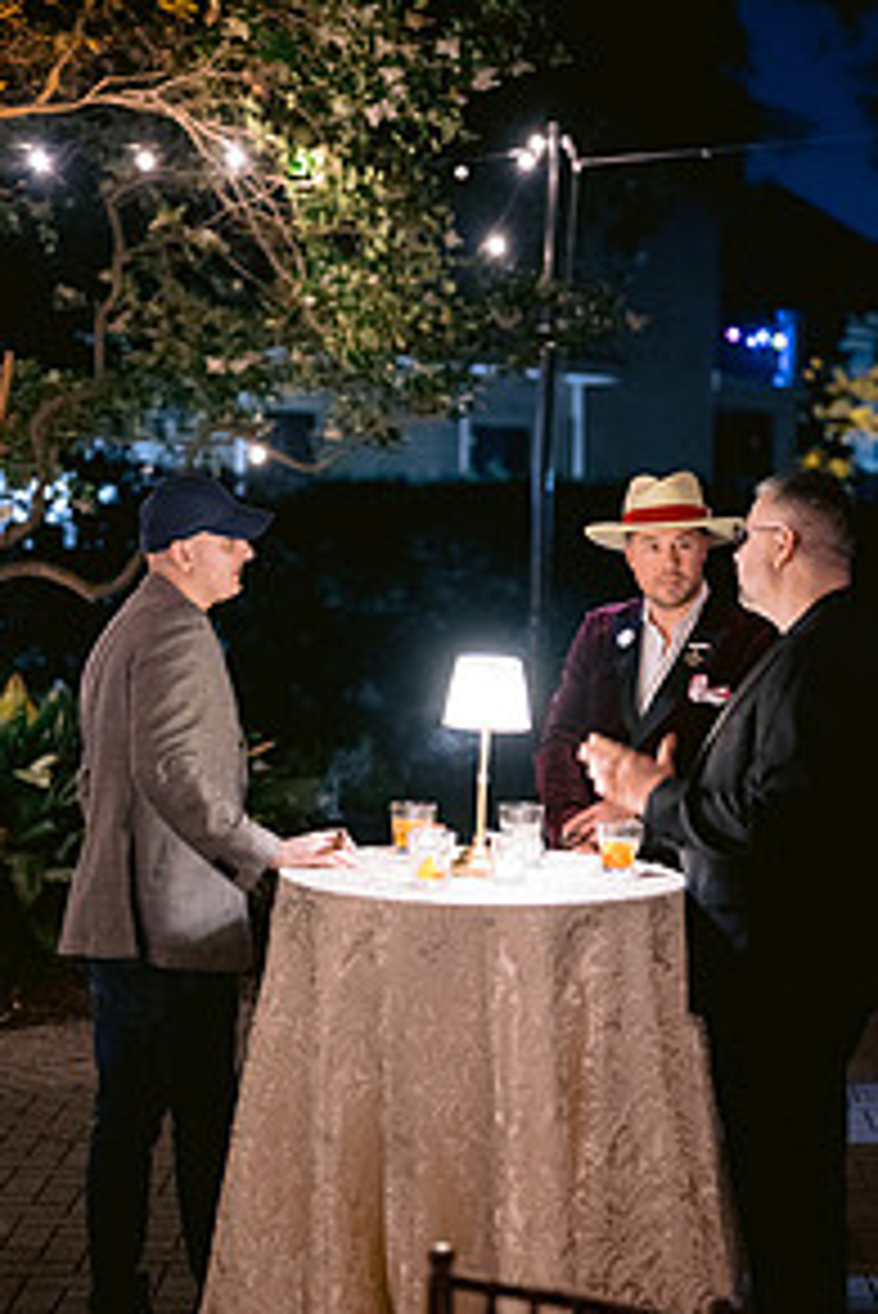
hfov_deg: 17.7
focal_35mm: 77
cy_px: 652
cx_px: 522
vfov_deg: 26.3
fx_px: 2813
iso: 2000
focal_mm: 50
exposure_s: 1/60
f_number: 1.8
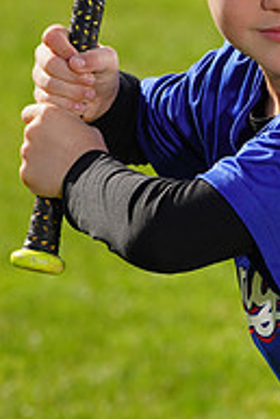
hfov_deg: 2.6
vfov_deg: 3.8
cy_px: -82
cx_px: 225
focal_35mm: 538
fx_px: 6265
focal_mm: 179
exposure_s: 1/250
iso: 100
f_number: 9
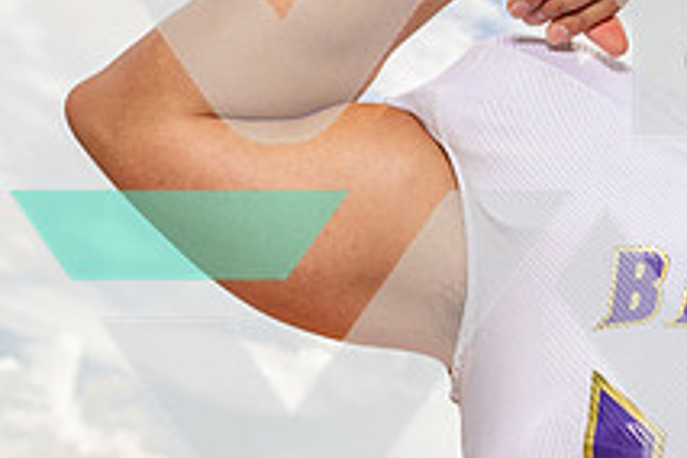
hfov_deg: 17.8
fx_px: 2080
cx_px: 832
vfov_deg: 12.5
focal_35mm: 109
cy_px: 363
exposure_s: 1/160
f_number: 8
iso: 100
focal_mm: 40
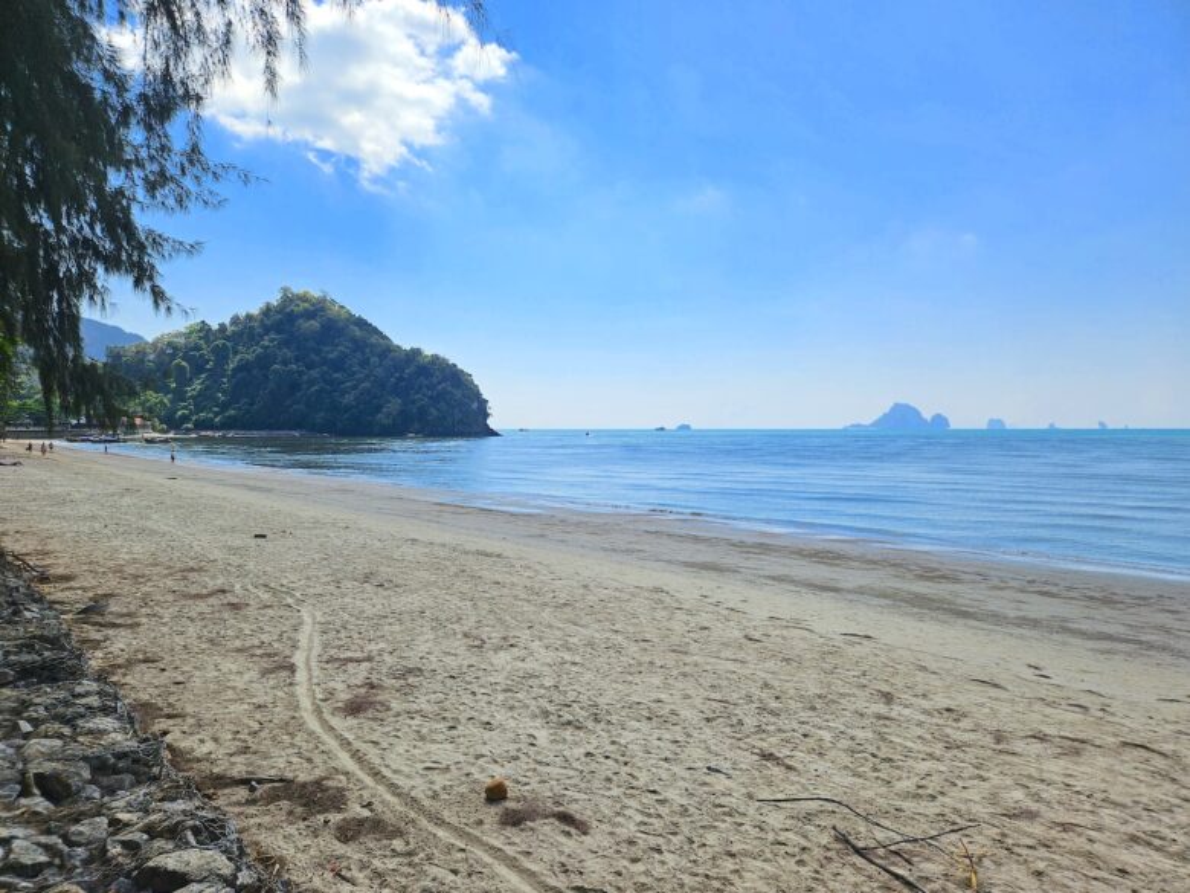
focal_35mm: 23
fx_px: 791
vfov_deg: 58.9
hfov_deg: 73.9
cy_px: 446
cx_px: 595
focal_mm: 5.4
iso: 25
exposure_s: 1/3819
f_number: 1.8
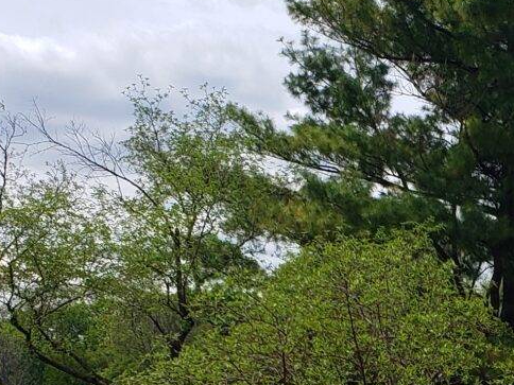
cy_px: 561
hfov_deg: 17.5
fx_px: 1633
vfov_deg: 12.8
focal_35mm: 110
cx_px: 499
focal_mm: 4.3
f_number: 2.4
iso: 50
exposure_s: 1/1488
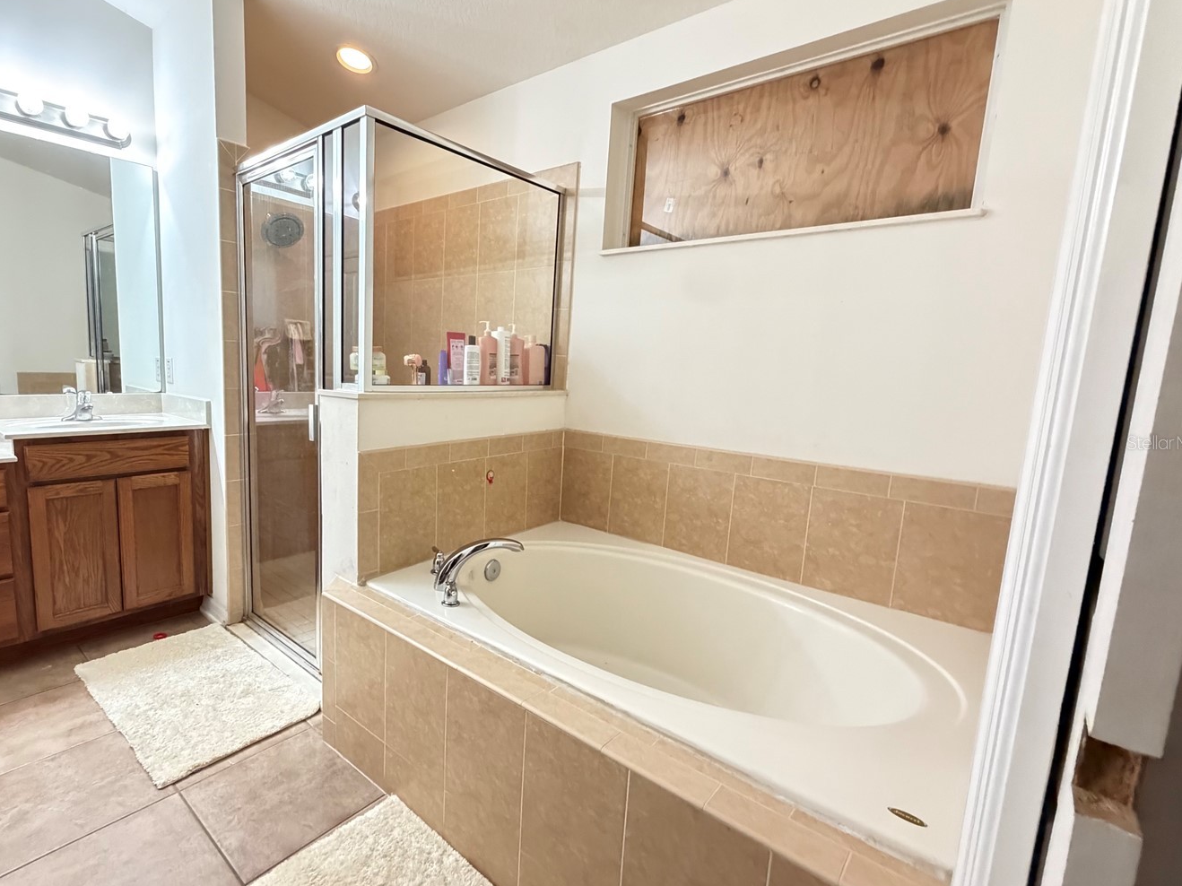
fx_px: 580
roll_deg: -2.5
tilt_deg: -8.2
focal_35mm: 17
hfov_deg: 90.3
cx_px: 494
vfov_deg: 74.7
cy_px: 442
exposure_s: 1/60
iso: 1000
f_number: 2.2
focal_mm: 2.22
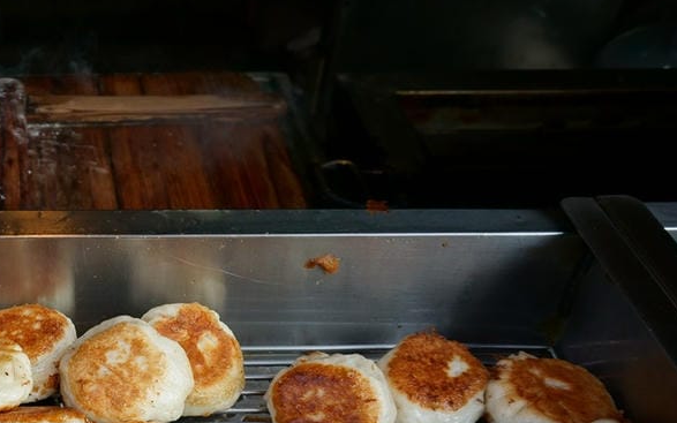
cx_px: 29
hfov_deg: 36.9
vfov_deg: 25.1
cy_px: 376
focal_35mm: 50
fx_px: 923
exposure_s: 1/160
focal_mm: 16
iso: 200
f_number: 4
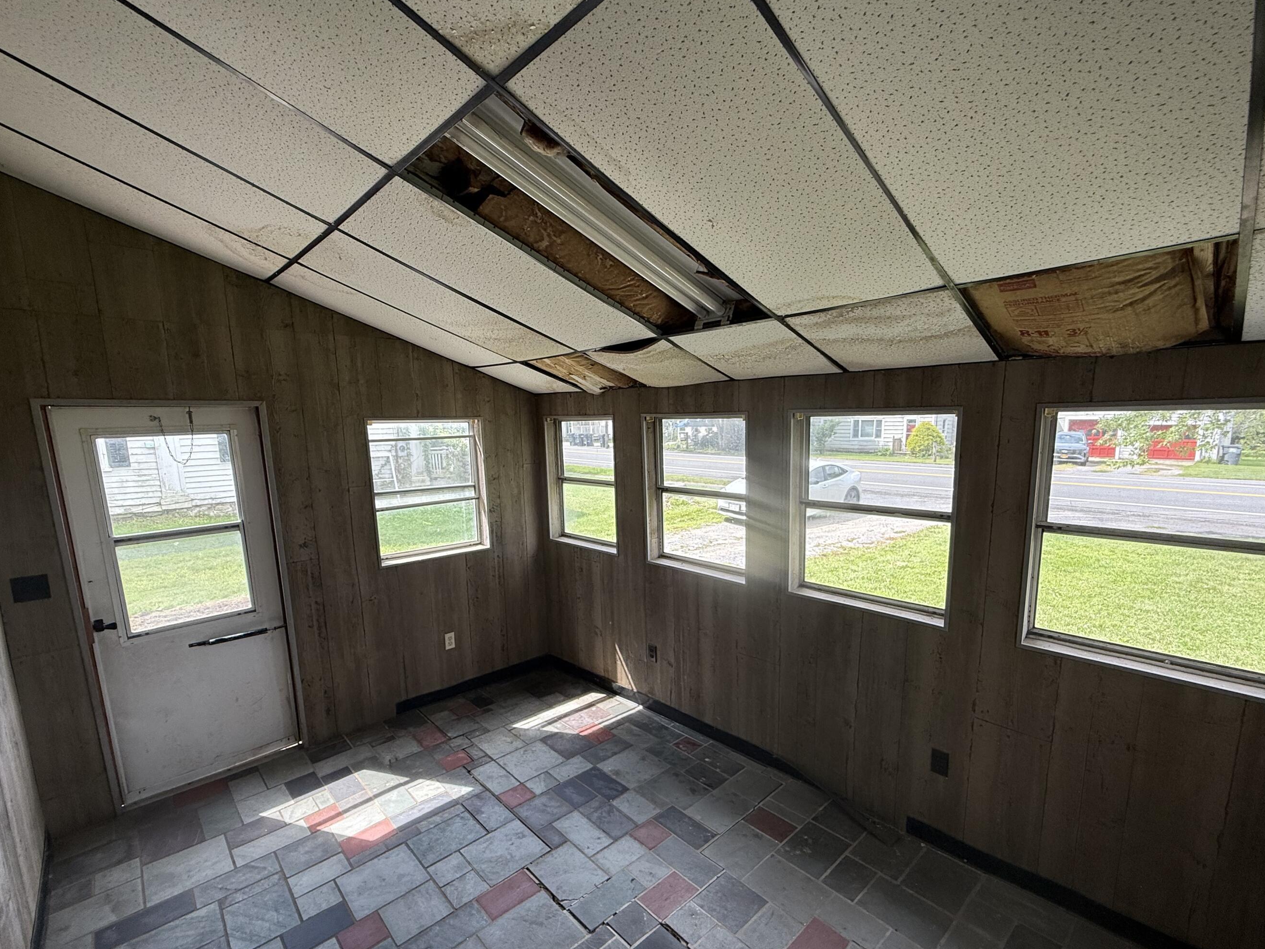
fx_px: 585
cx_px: 644
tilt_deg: -8.9
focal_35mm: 16
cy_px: 515
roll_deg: +0.7
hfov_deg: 94.5
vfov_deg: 78.0
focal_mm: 2.22
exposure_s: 1/190
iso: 64
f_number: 2.2
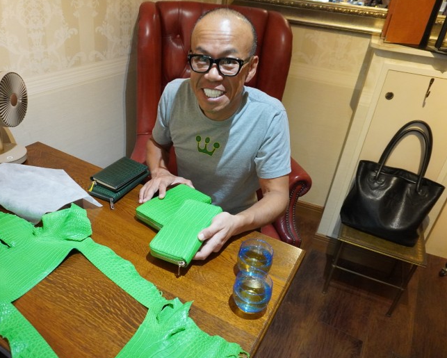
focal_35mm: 28
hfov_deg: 62.0
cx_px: 195
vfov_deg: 51.6
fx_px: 371
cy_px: 182
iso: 4000
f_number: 4
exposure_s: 1/160
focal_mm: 16
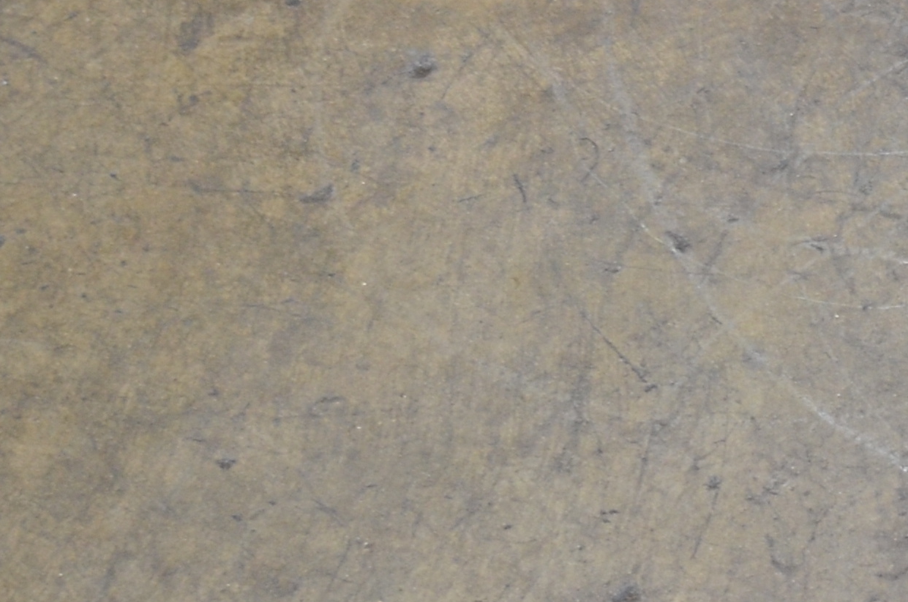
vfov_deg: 9.0
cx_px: 1626
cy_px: -568
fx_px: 3599
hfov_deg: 13.0
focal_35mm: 143
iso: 640
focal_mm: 24
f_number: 4
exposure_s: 1/60
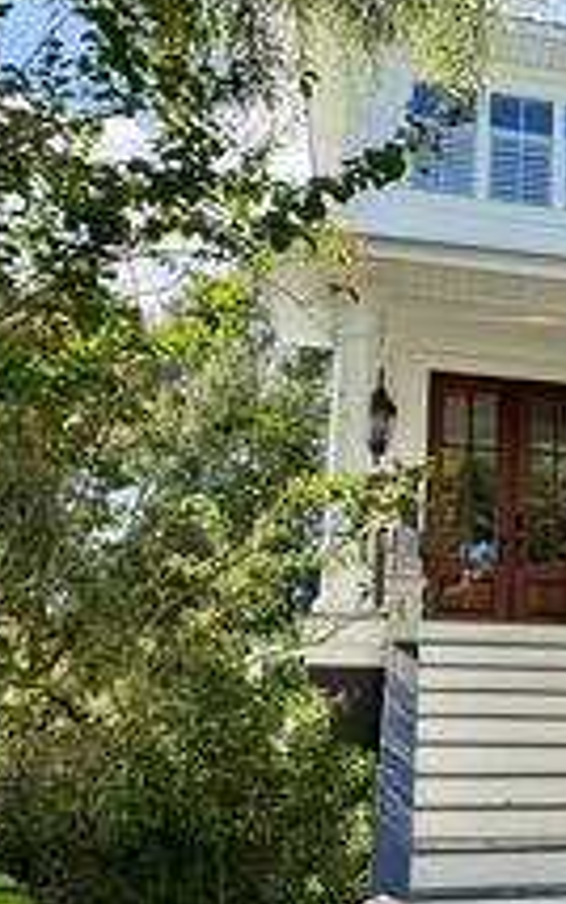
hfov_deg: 23.9
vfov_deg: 41.5
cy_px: 572
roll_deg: +0.3
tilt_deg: +10.2
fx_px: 1183
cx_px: 722
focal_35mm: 48
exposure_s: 1/1211
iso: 80
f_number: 1.78
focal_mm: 6.76
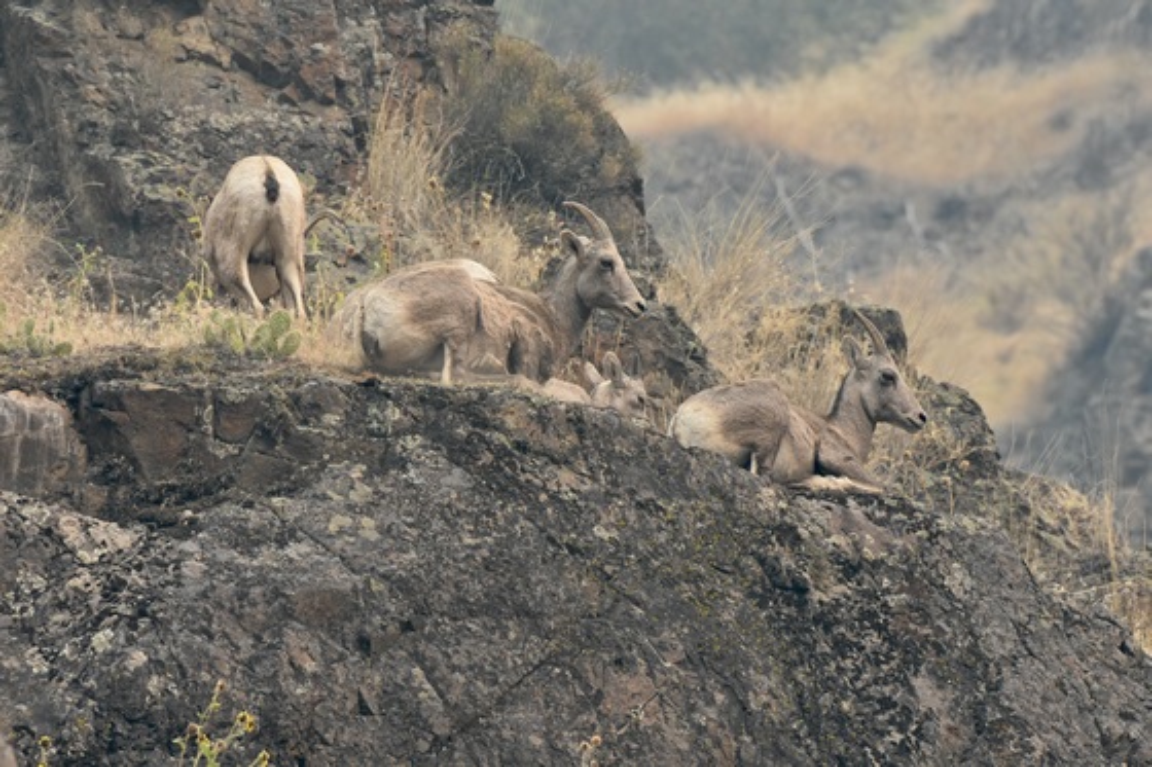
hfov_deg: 3.3
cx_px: 576
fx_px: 20153
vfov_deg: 2.2
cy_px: 384
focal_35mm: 630
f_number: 7.1
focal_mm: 420
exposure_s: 1/800
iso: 800
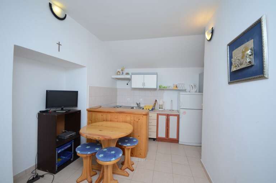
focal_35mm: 15
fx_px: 115
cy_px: 92
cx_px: 138
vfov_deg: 77.1
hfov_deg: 100.5
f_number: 4
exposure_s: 1/160
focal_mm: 10
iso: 500
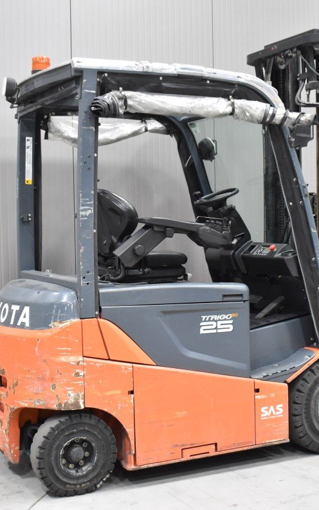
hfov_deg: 22.4
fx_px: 804
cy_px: 254
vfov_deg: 35.2
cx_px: 190
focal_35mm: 58
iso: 1600
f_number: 4.5
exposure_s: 1/30
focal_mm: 25
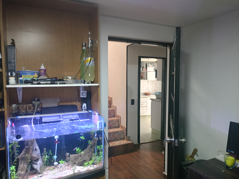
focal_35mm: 28
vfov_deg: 49.7
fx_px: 193
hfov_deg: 63.4
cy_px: 90
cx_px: 120
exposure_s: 1/50
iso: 2252
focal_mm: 4.7
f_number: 1.79
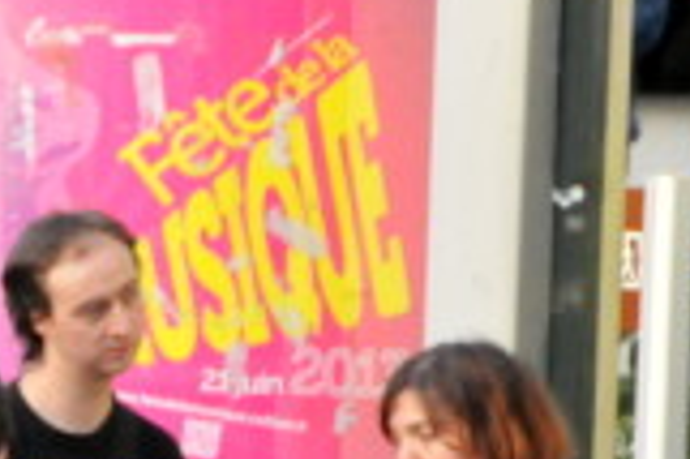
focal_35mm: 1301
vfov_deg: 1.1
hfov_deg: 1.6
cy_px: 830
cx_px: -737
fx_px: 24910
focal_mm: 200
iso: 3200
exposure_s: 1/250
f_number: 13
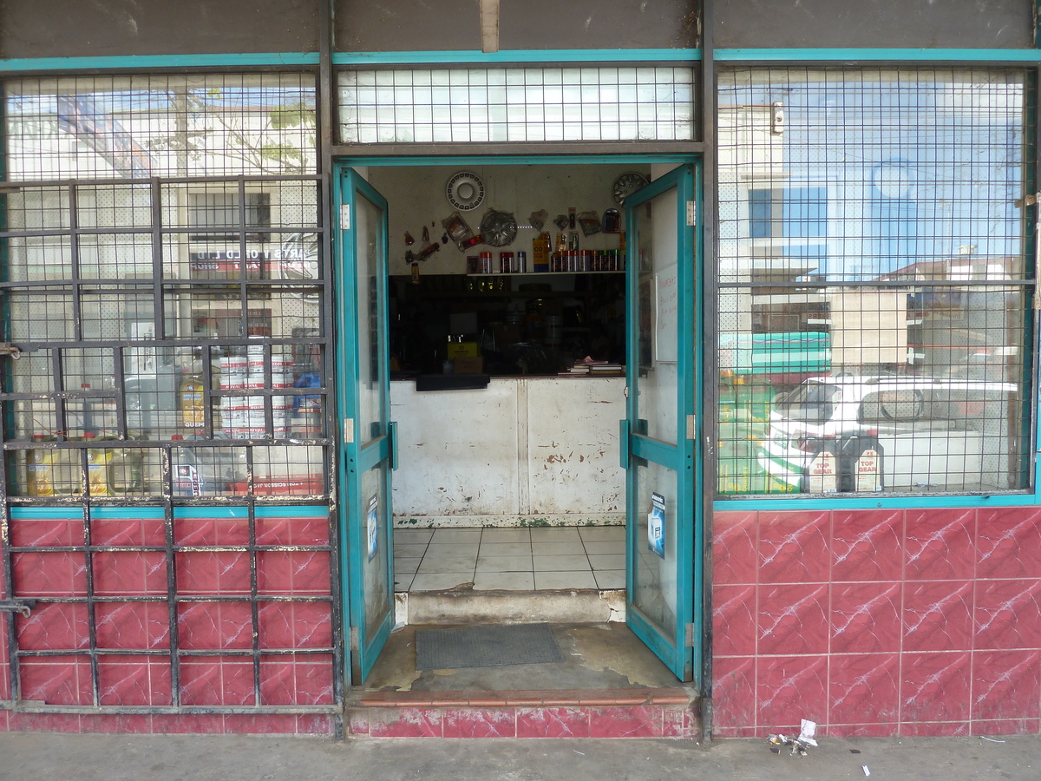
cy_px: 390
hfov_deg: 69.4
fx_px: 752
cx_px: 520
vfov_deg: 54.9
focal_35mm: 25
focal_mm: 4.1
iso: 80
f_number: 3.3
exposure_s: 1/40
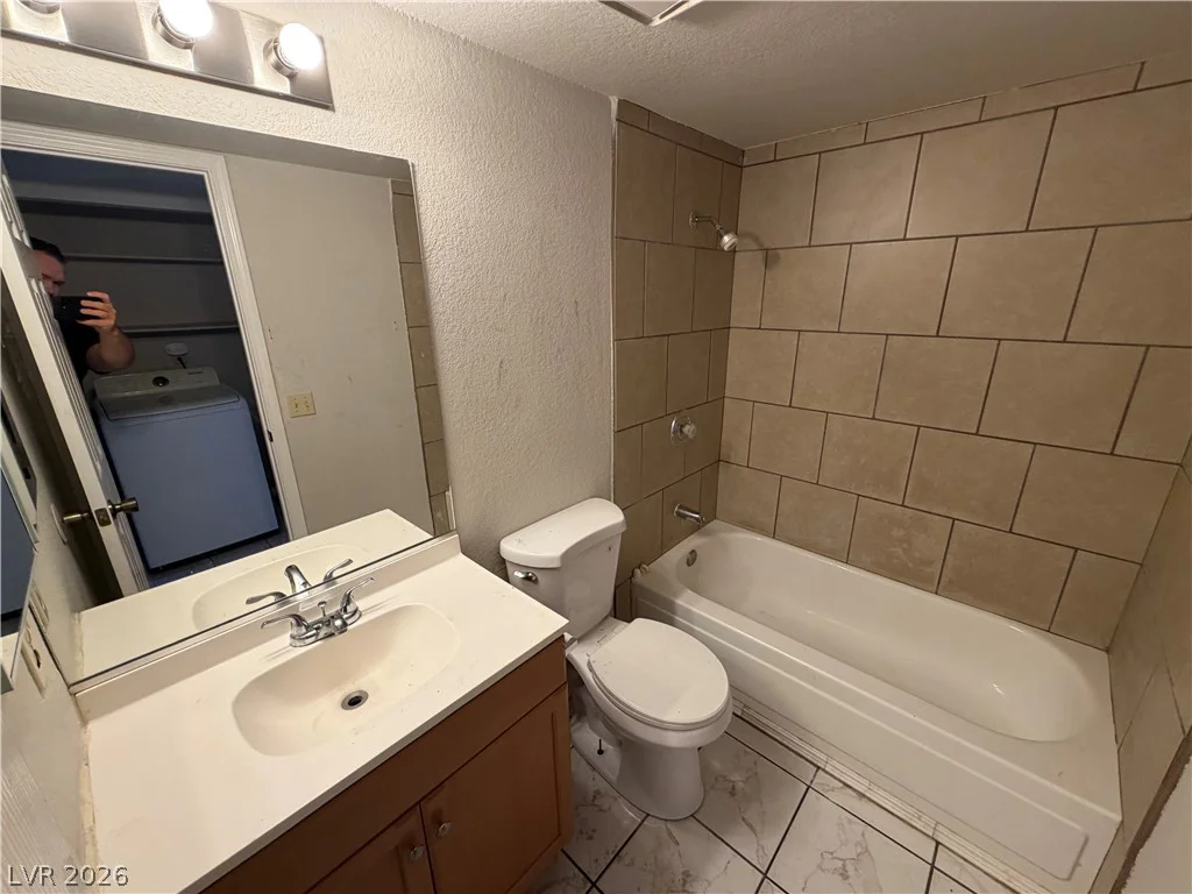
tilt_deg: -18.1
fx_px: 482
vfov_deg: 85.7
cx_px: 596
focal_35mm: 14
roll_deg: +0.9
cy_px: 447
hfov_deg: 102.1
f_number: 2.2
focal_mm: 2.22
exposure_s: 1/120
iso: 200
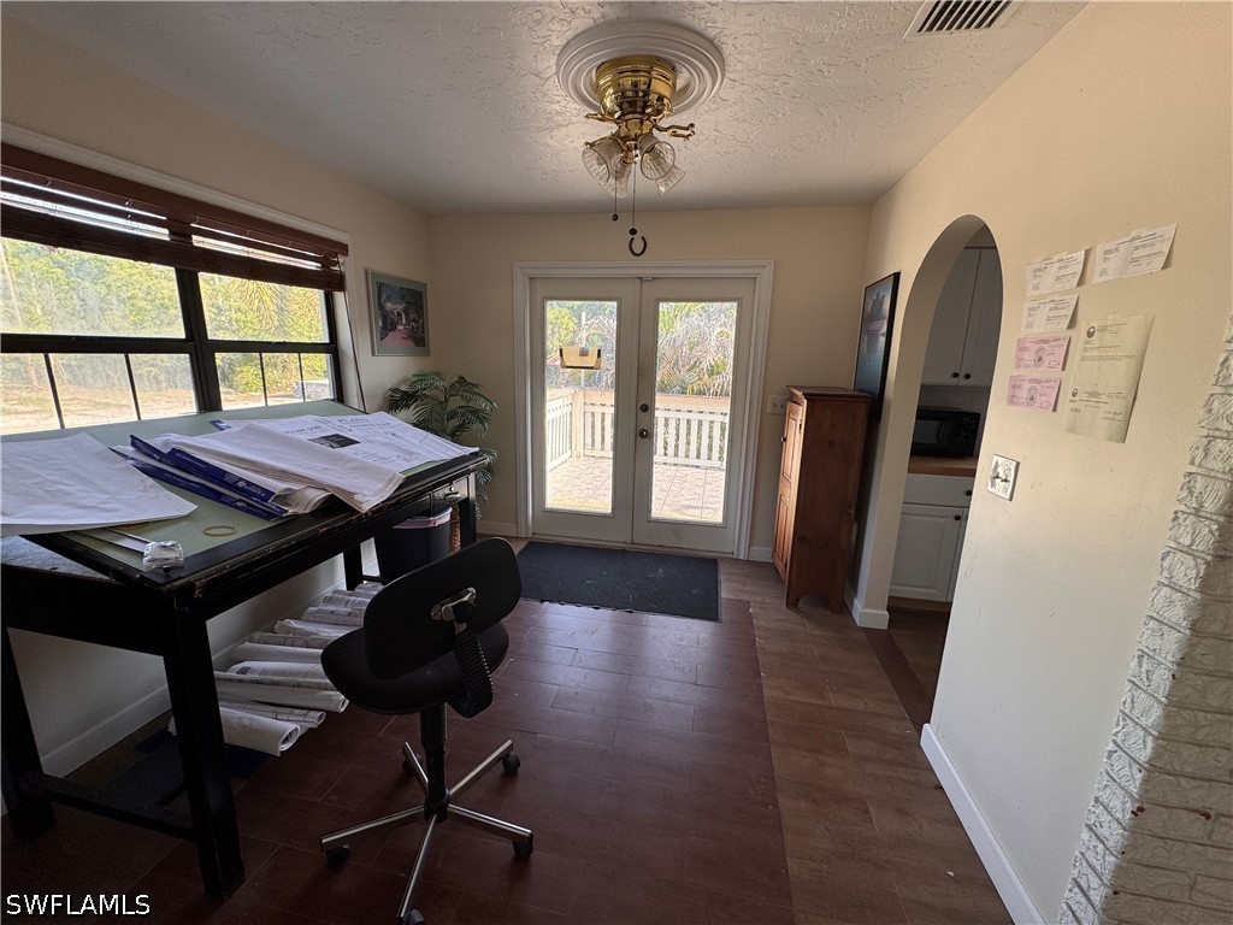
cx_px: 616
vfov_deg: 85.7
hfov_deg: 102.1
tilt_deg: -12.0
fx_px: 499
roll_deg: -1.4
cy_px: 462
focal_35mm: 14
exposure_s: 1/130
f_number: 2.2
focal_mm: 2.22
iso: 40
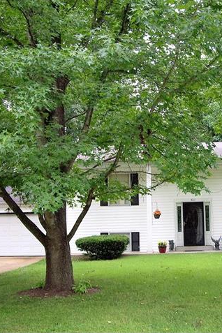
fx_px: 490
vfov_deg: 37.5
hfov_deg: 25.4
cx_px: 152
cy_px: 167
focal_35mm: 53
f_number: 2.7
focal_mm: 6.2
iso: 100
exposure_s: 1/80
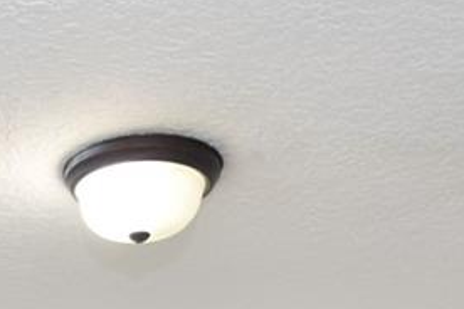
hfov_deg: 21.7
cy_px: 778
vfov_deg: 12.1
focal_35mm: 87
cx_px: -86
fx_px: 1121
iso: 200
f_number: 4
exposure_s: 1/60
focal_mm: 10
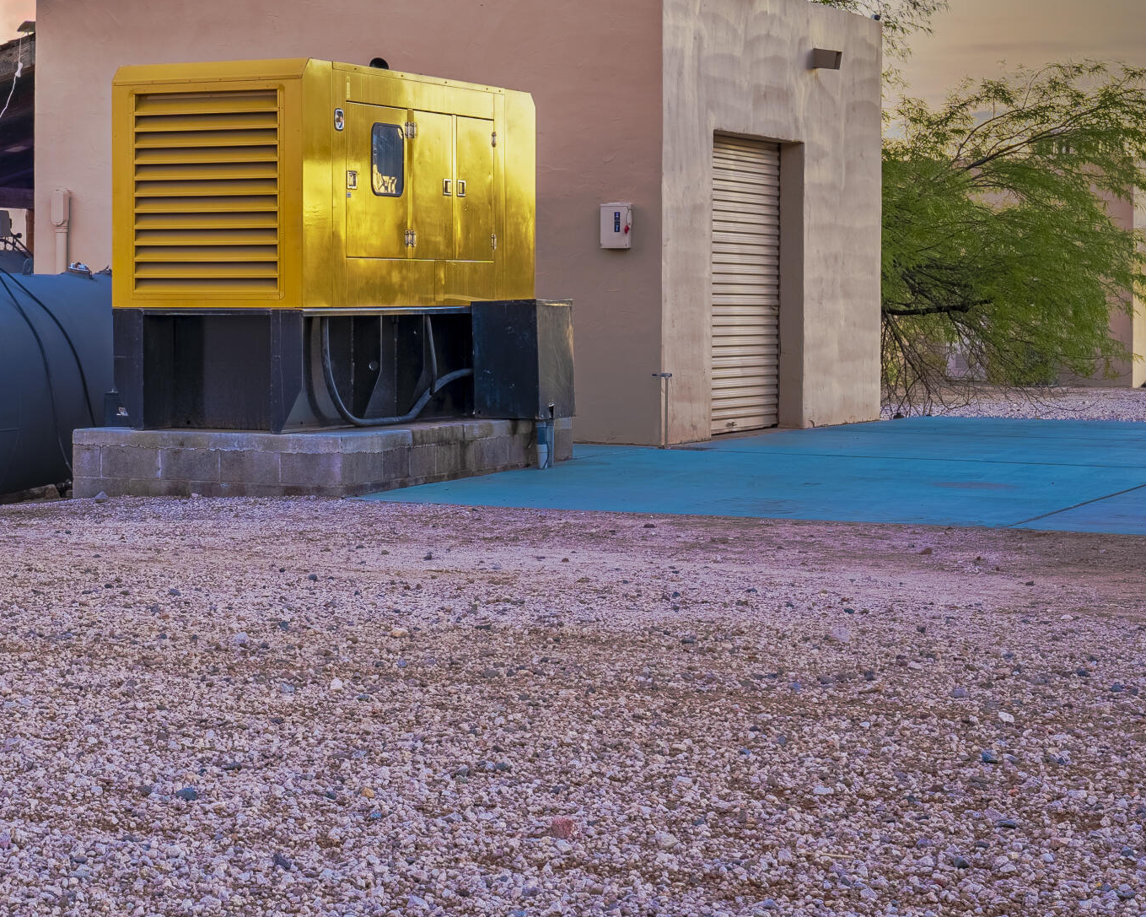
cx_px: 86
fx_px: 2951
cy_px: 259
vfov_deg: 17.6
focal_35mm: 87
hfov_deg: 21.4
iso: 100
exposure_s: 1/100
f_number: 11
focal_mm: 42
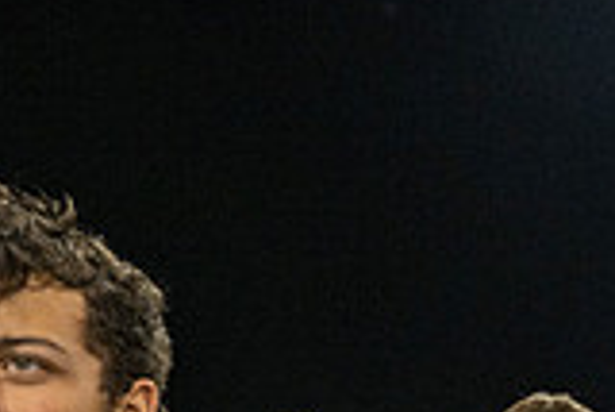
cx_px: 976
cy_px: 472
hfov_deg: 19.6
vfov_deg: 15.3
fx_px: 1488
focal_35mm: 87
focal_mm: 24
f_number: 3.2
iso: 2000
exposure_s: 1/500
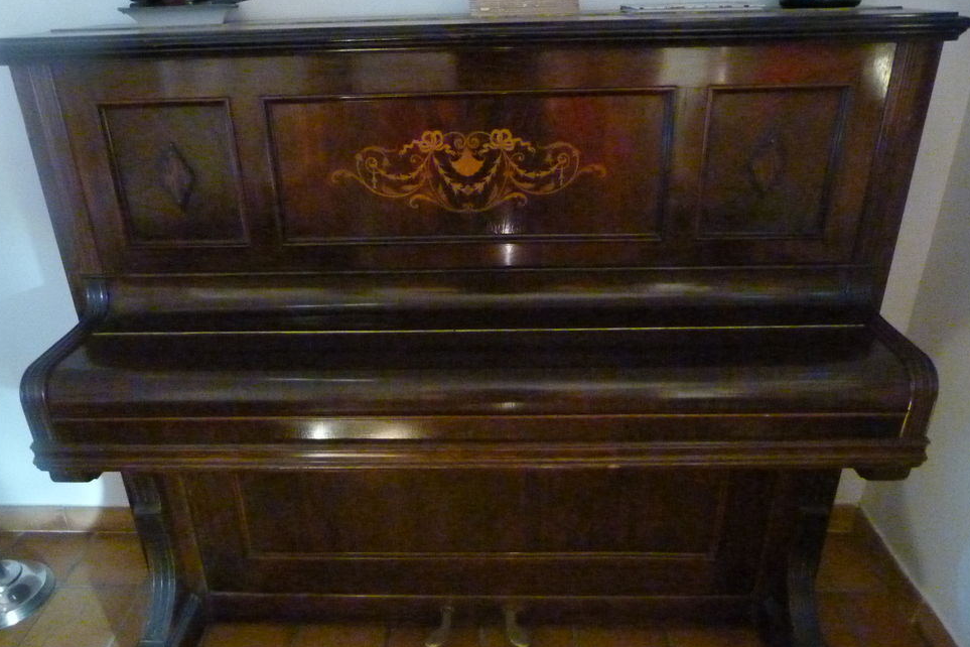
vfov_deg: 47.8
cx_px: 472
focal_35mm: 27
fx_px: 727
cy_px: 366
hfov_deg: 67.4
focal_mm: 4.5
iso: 1600
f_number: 2.8
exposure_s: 1/15
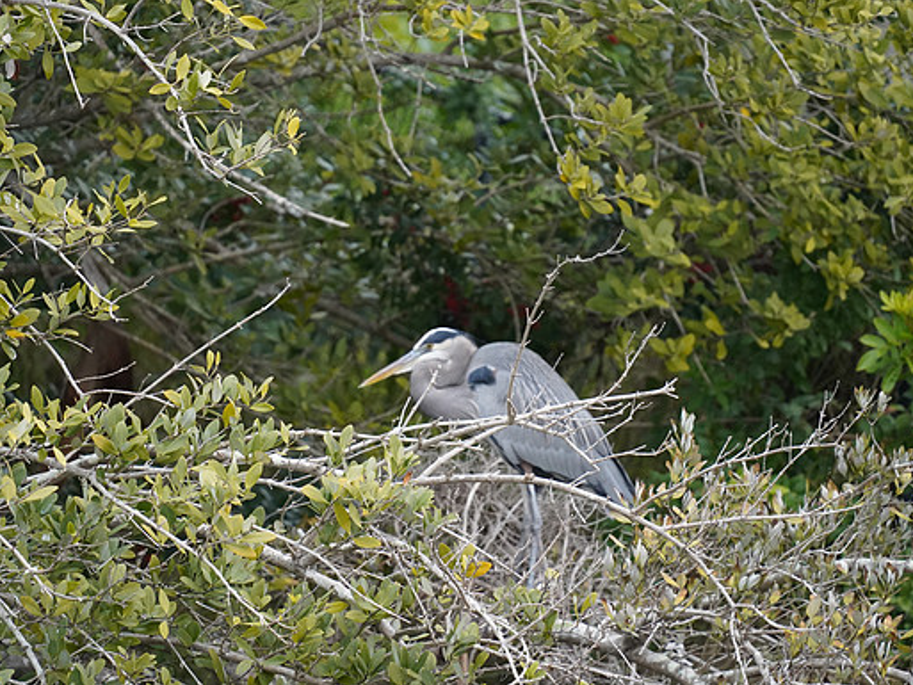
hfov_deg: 3.0
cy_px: 342
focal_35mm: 652
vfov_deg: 2.3
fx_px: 17201
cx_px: 482
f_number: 6.3
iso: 6400
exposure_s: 1/2000
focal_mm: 600
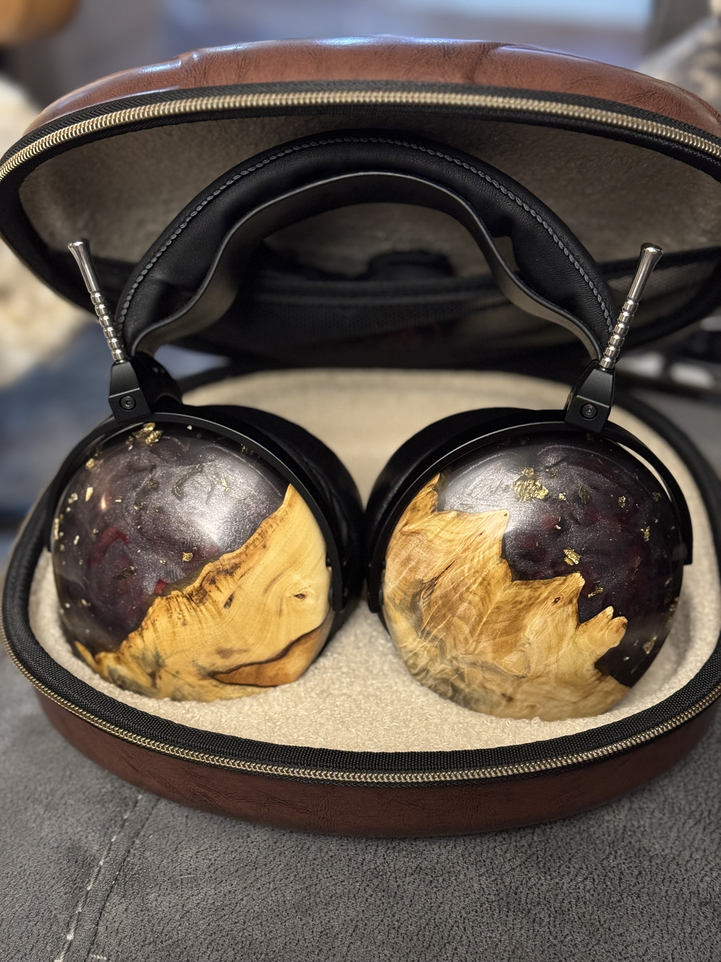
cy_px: 481
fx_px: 1333
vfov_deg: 39.7
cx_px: 360
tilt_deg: -33.9
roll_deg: +2.4
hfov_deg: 30.3
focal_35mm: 48
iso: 500
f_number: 1.78
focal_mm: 6.76
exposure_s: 1/40
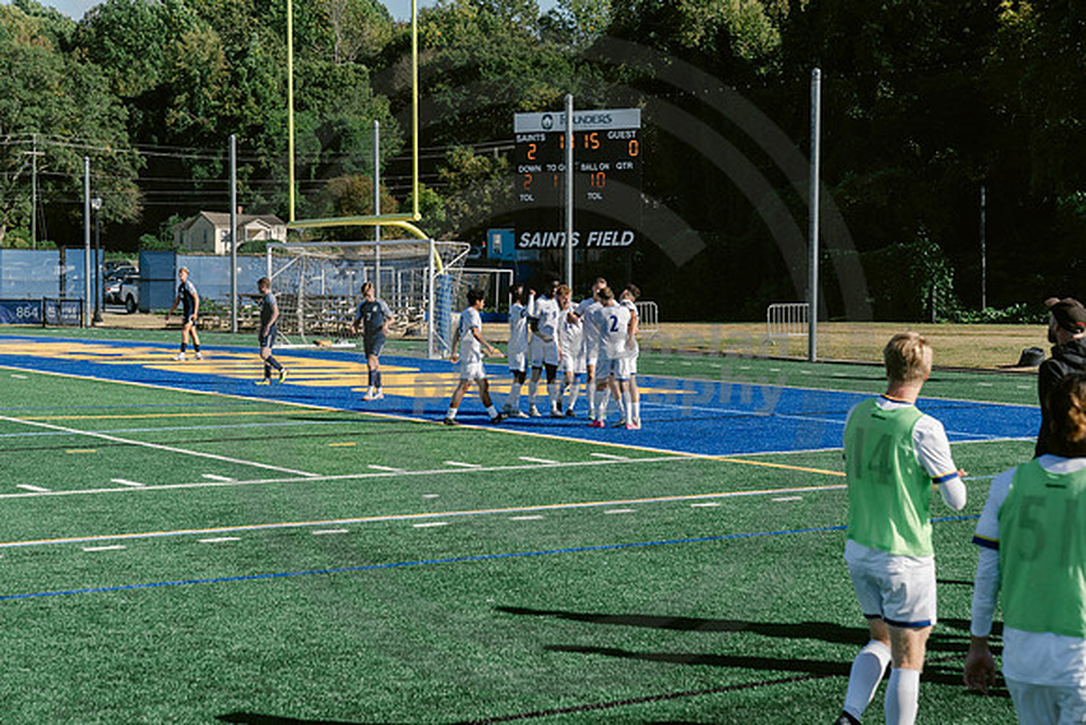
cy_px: 362
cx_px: 543
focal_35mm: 70
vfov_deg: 19.5
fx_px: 2112
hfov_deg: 28.8
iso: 640
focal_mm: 70
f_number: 5.6
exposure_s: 1/2500
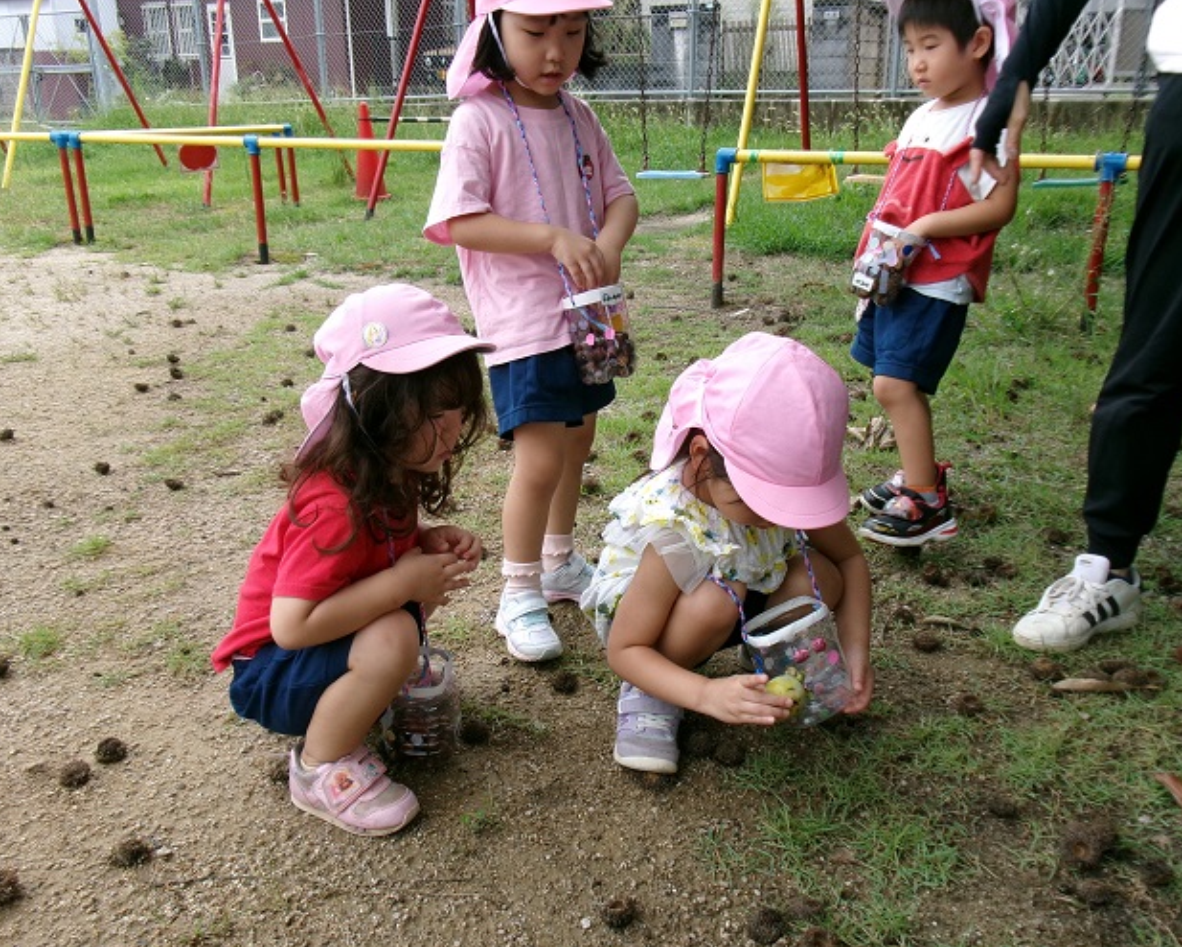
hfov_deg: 57.2
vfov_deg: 47.1
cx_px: 579
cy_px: 497
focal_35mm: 31
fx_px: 1085
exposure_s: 1/240
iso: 100
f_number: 3.9
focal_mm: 5.1
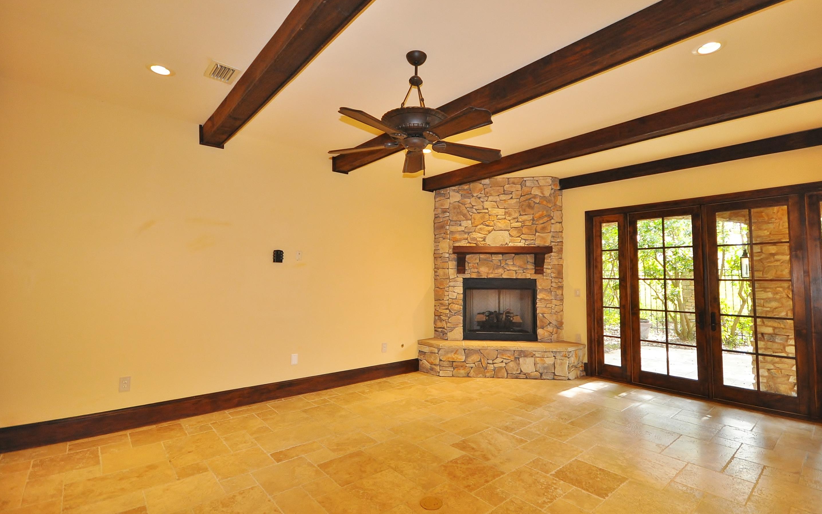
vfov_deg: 71.2
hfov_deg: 97.8
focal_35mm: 16
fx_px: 358
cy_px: 248
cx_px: 421
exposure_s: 1/60
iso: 800
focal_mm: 10
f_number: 4
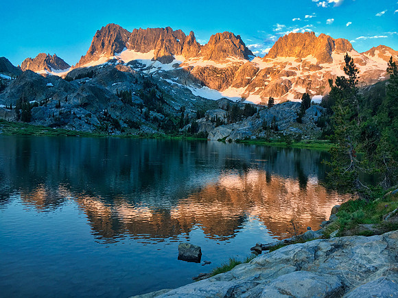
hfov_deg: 61.7
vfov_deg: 48.2
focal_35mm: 29
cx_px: 199
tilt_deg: -2.5
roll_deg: -0.8
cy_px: 149
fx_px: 333
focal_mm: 4.15
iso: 40
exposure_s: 1/120
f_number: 2.2
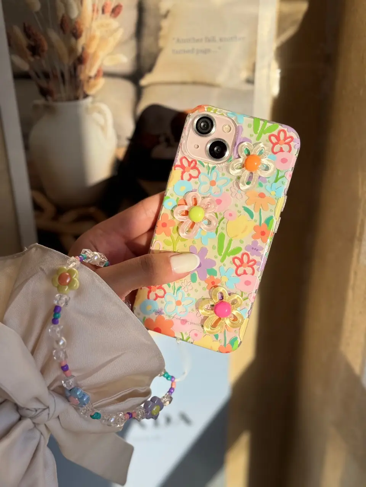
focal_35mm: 48
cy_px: 244
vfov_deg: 39.7
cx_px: 183
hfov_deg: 30.3
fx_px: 677
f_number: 1.78
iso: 64
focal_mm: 6.76
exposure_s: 1/6410
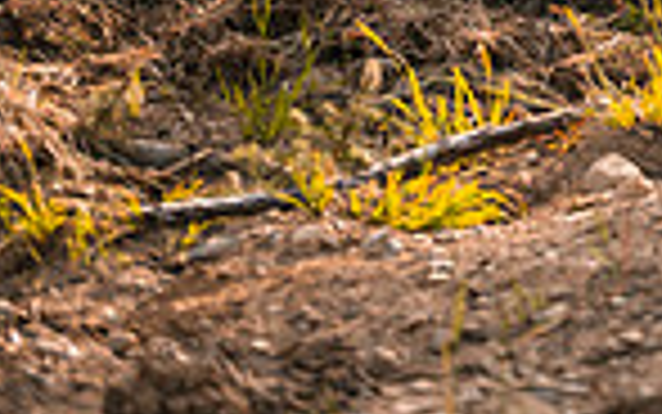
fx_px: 5812
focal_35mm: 322
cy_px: -400
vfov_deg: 4.0
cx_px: 1301
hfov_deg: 6.3
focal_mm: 80
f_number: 2.8
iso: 160
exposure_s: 1/1250
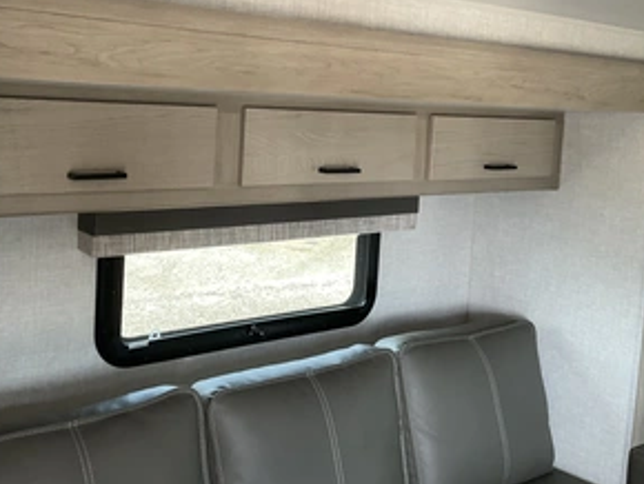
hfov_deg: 46.6
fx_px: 745
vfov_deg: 35.6
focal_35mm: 40
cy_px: 160
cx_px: 269
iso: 80
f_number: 1.8
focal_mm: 3
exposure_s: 1/60
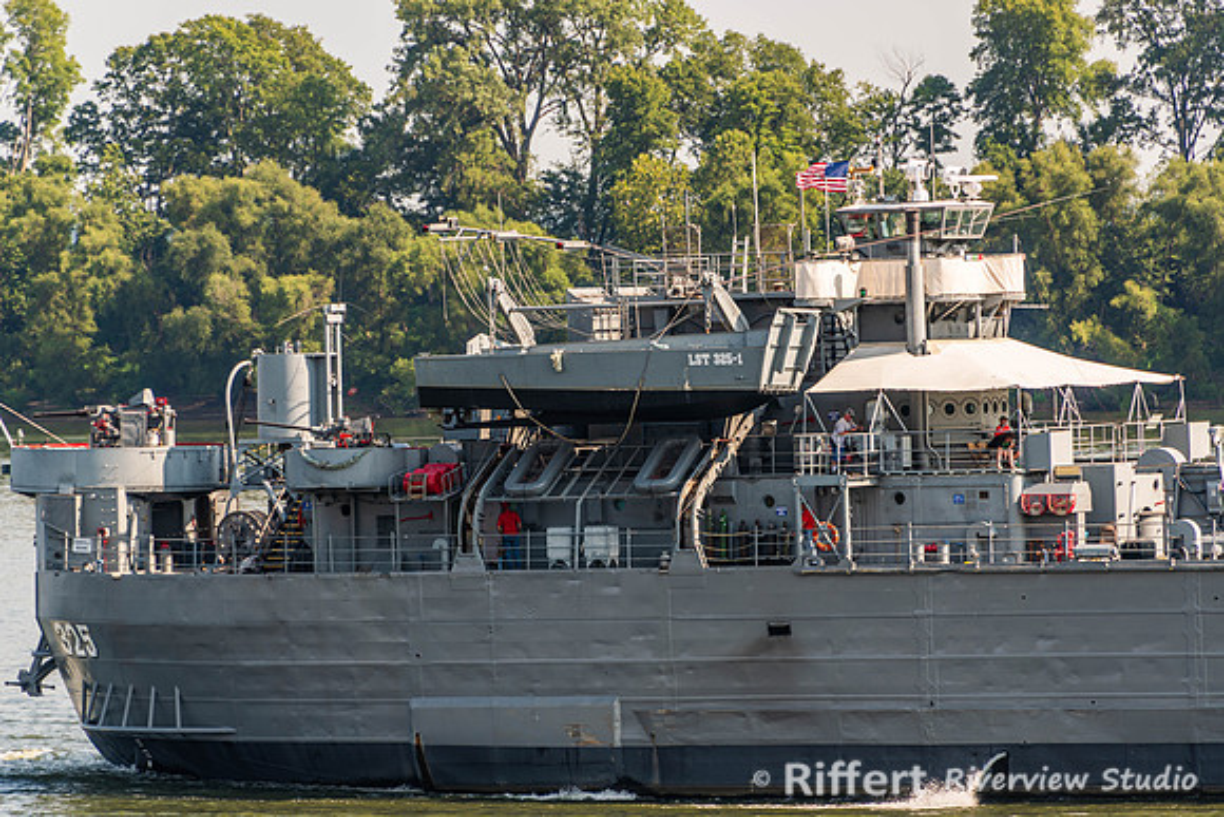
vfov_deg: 4.4
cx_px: 612
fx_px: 10649
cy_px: 408
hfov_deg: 6.6
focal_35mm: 313
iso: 80
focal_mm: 300
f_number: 8
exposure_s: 1/200
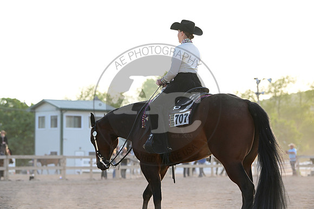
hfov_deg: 16.4
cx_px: 157
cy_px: 104
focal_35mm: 125
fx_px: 1090
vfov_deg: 11.0
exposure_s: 1/1600
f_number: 4.5
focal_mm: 125
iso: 1250
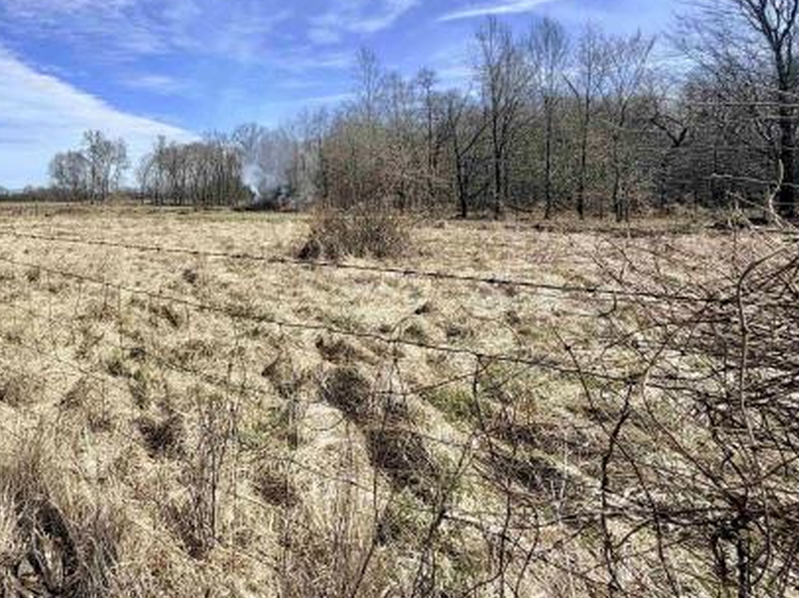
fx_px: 531
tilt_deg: -1.1
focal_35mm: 23
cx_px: 160
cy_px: 210
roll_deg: +1.5
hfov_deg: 67.1
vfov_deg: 57.8
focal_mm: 2.22
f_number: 2.2
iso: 20
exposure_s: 1/1033
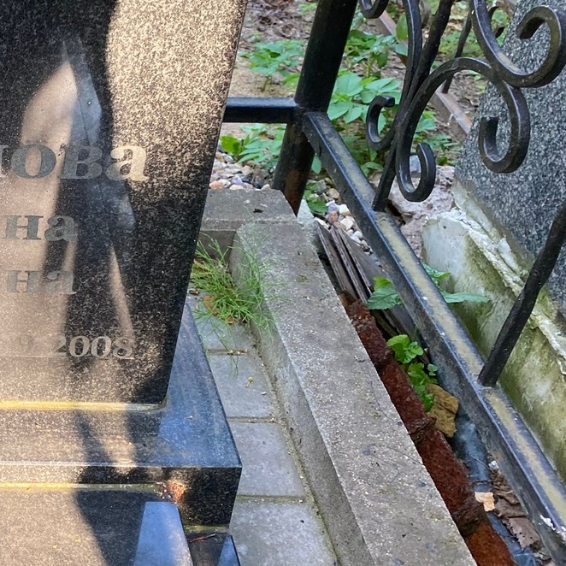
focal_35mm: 50
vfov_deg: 33.8
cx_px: -47
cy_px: 198
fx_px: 925
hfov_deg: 30.6
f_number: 1.8
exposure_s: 1/122
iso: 50
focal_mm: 4.25
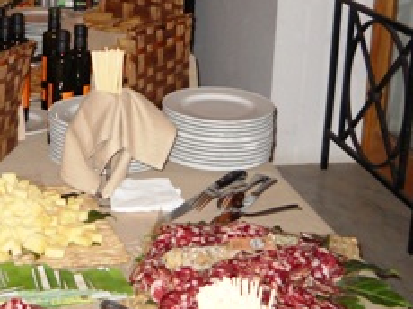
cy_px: 59
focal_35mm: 80
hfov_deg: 24.1
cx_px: 97
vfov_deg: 18.2
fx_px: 953
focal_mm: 6.72
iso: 200
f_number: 3.1
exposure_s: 1/30
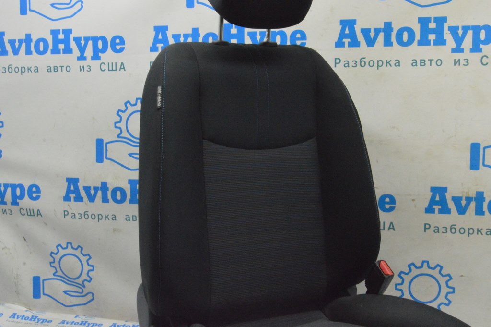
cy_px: 164
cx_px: 246
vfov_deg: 29.8
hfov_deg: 43.6
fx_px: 613
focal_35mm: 45
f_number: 20
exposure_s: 1/20
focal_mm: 30
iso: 6400
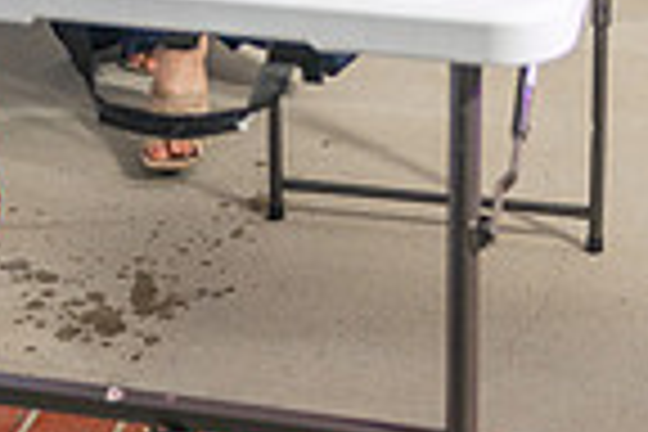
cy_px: -367
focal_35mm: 117
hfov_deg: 17.5
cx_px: 306
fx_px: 2106
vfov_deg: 10.9
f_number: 2.8
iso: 250
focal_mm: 29
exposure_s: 1/125
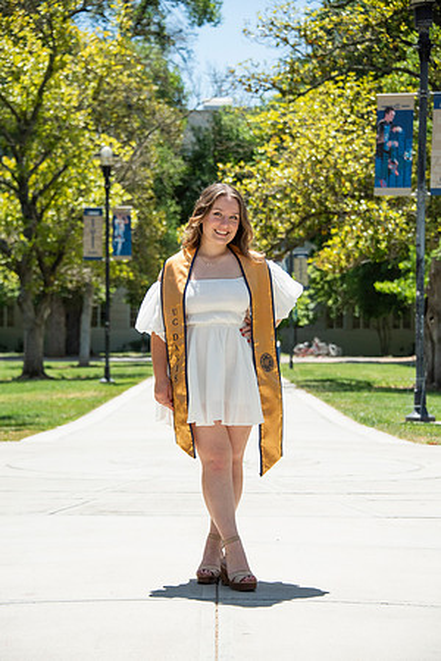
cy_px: 330
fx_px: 1801
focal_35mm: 98
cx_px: 220
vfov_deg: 20.8
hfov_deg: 14.0
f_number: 5.6
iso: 500
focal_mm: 98
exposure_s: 1/2500
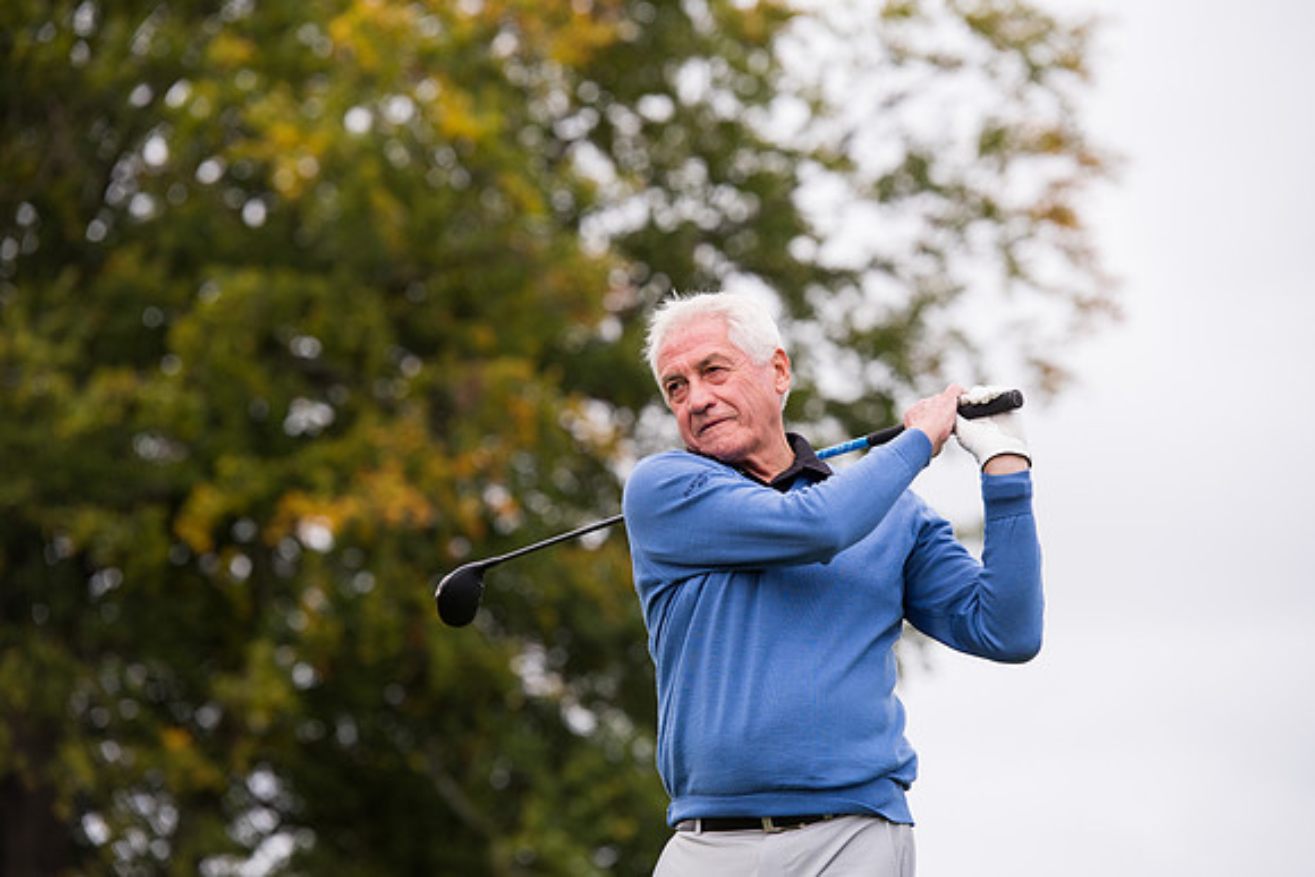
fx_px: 6028
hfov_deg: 12.4
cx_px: 658
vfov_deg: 8.3
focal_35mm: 165
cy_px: 438
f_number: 4.5
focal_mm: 165
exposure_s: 1/1000
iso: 400
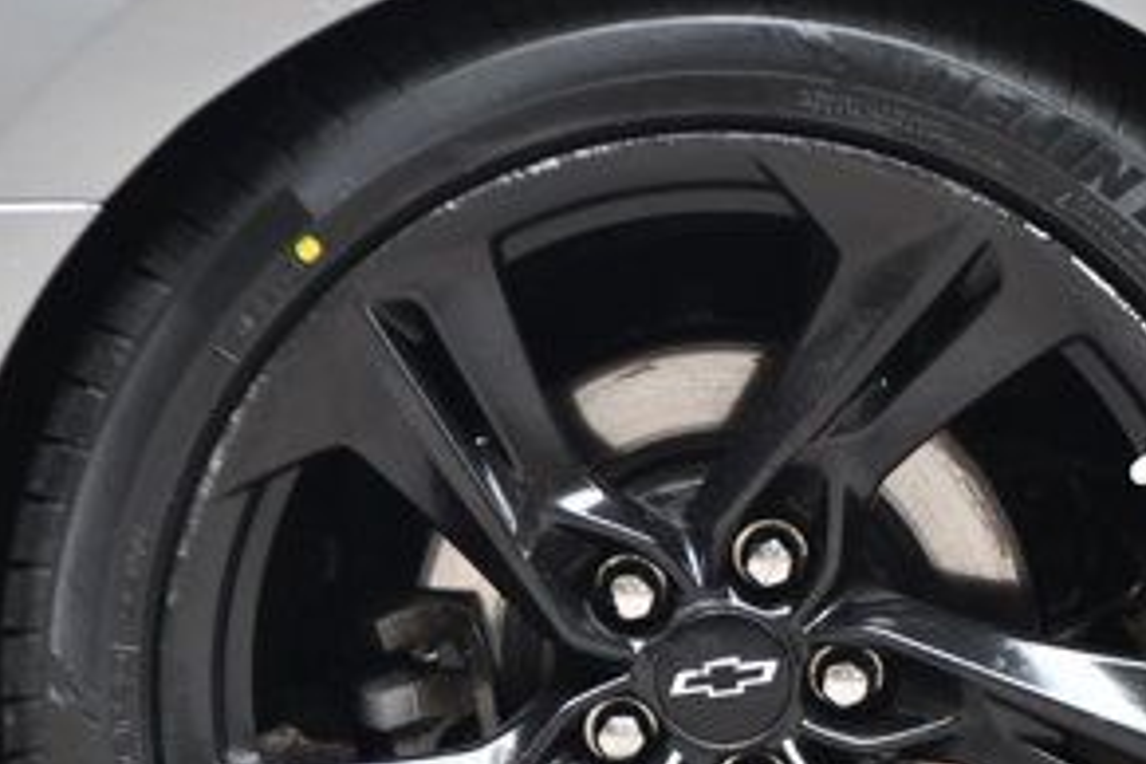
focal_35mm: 336
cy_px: 671
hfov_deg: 6.1
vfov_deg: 4.1
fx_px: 10695
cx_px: 681
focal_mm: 102
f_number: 4.8
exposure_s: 1/125
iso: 800
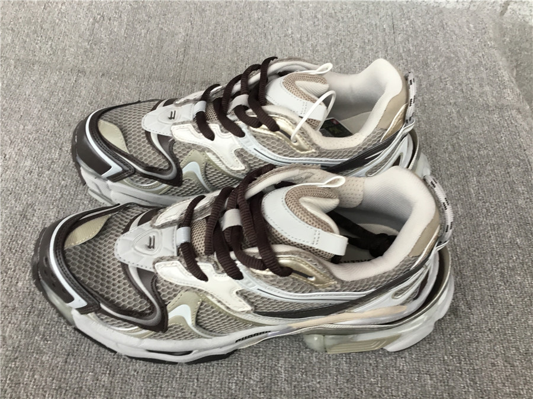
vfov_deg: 45.4
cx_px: 266
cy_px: 200
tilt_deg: -53.1
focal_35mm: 31
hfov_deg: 58.4
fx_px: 477
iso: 25
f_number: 2.4
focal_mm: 3.3
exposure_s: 1/33
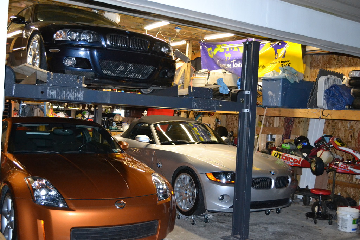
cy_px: 120
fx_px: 420
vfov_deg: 31.9
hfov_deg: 46.4
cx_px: 180
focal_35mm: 42
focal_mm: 28
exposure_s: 1/60
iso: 3200
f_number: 4.5
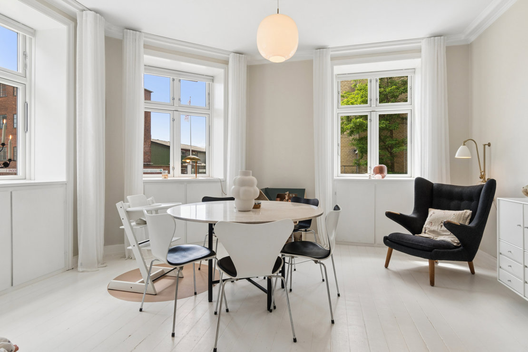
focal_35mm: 20
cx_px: 264
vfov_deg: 63.2
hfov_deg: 85.4
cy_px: 176
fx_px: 286
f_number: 8
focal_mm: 13
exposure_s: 1/80
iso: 200
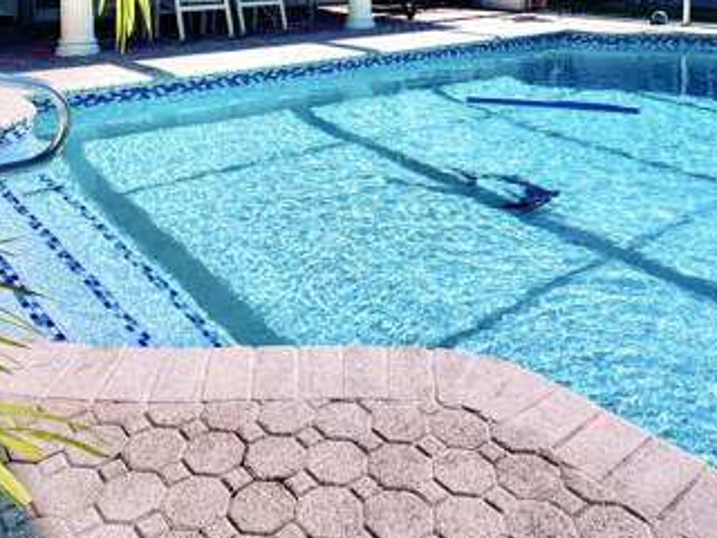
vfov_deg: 36.8
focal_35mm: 35
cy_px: 7
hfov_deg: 52.6
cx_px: 336
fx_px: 725
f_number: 2.2
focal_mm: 2.22
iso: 25
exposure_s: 1/770
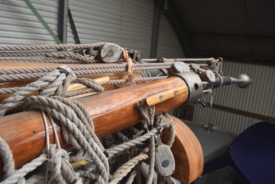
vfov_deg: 48.0
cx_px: 138
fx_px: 206
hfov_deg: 67.3
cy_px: 92
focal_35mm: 27
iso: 400
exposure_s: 1/125
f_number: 5.6
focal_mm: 18
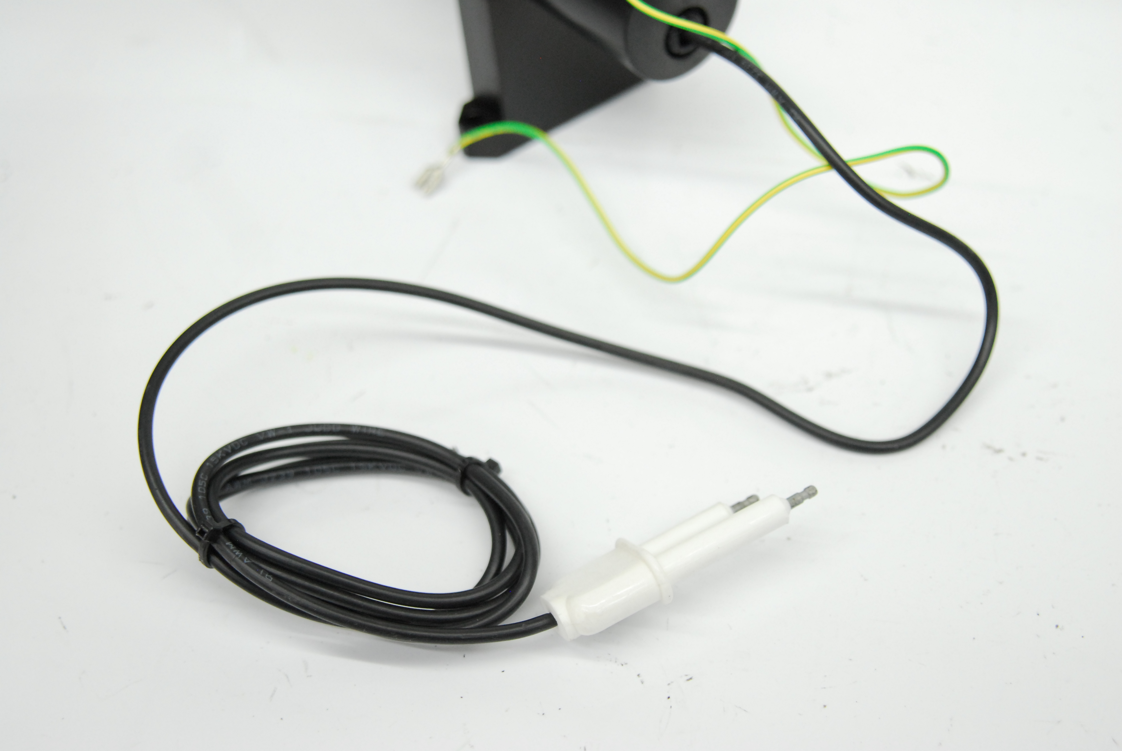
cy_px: 376
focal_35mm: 52
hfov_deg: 37.8
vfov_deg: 25.8
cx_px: 561
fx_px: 1638
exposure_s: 1/160
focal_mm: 35
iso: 800
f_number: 3.2
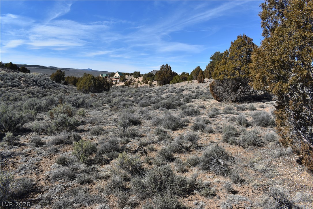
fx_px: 235
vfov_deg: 47.9
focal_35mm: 27
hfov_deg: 67.4
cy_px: 104
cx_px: 156
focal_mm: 18
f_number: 8
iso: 100
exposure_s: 1/250
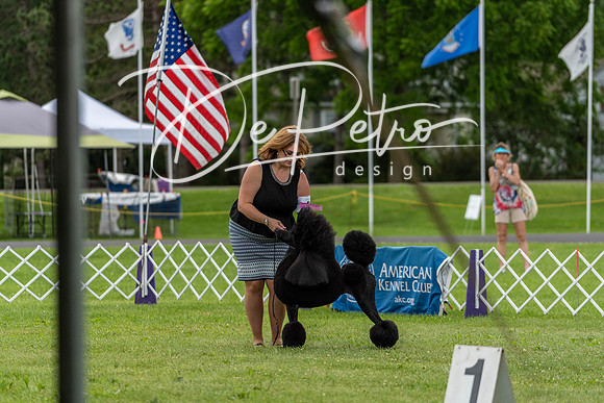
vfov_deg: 7.4
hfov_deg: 11.1
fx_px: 3121
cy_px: 202
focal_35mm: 186
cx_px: 302
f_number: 4
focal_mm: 186
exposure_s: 1/1000
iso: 320
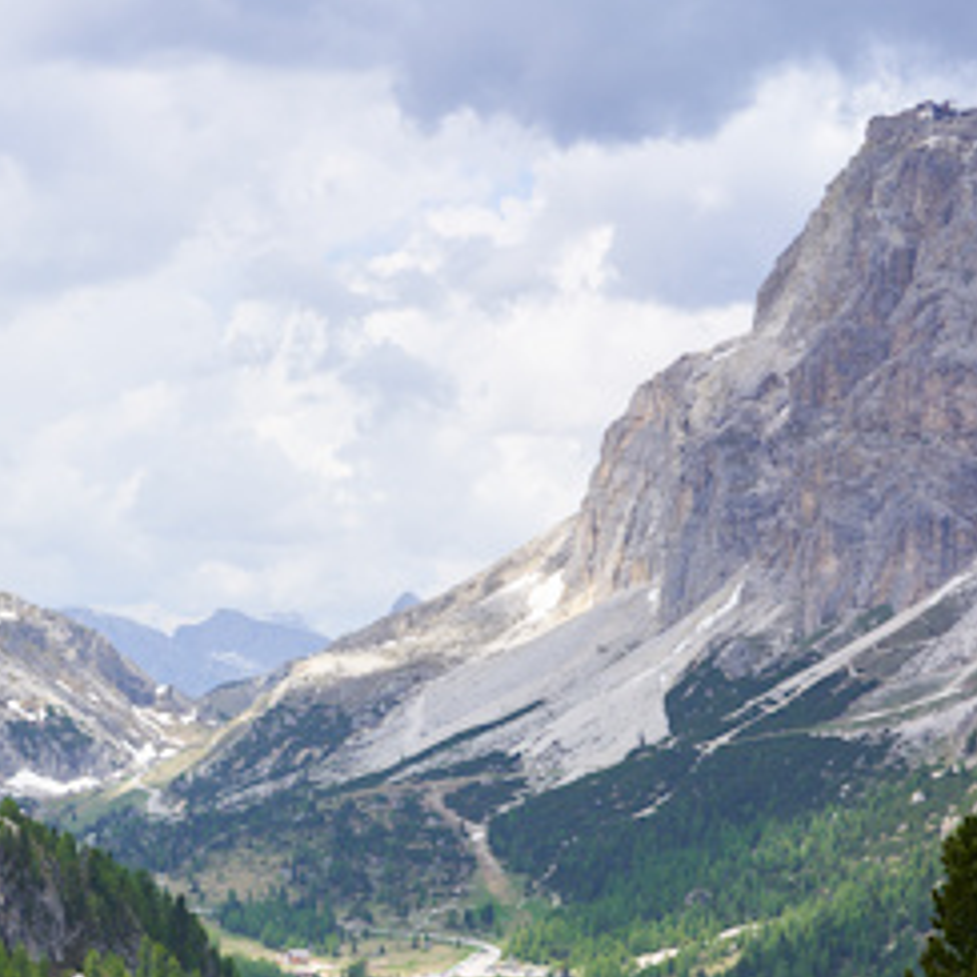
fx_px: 3896
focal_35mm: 122
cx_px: -28
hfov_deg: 14.1
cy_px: 1171
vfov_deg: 13.9
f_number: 8
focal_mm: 35
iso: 100
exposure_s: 1/200
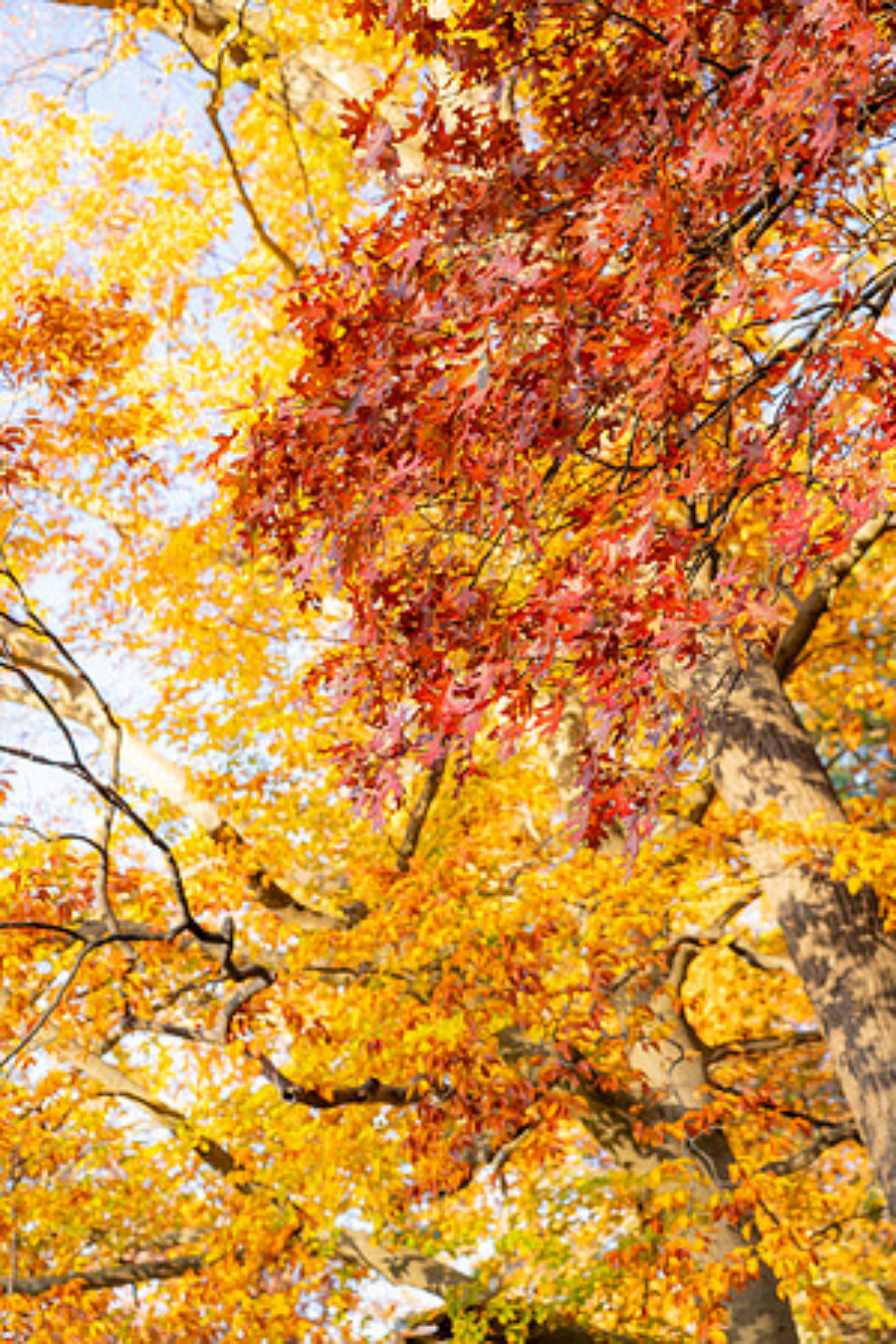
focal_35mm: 50
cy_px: 672
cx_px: 448
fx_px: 1867
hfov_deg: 27.0
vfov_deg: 39.6
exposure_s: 1/500
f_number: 4.5
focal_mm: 50
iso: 800
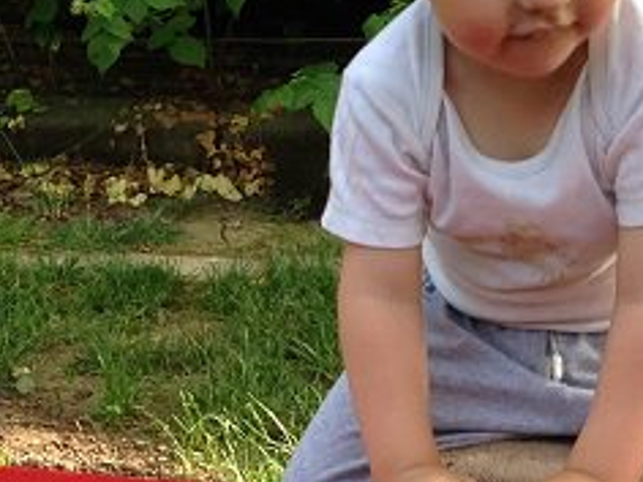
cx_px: 556
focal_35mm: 140
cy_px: 479
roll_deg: -0.6
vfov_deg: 10.5
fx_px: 2601
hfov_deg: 14.0
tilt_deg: -24.7
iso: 50
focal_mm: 4.12
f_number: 2.4
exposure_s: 1/198
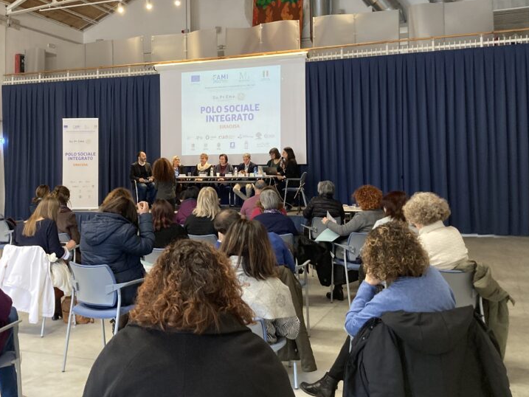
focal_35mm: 40
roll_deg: +0.1
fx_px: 611
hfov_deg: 46.7
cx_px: 229
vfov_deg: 35.8
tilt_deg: +2.6
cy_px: 150
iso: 200
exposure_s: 1/50
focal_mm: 3.99
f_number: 1.8
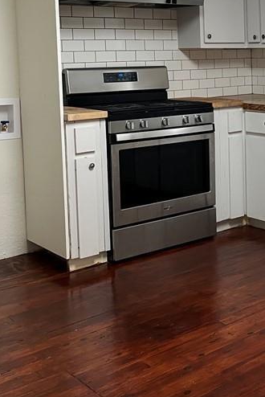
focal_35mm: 56
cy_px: 107
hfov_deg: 22.6
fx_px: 617
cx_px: 305
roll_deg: +1.0
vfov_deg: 35.0
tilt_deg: -4.3
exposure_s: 1/60
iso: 80
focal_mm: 5.1
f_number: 1.6
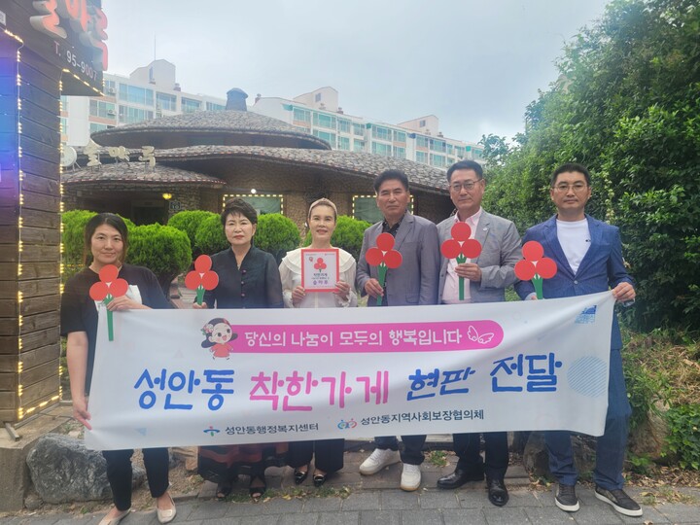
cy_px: 262
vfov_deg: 53.1
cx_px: 350
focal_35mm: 26
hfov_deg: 67.3
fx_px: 526
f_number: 1.8
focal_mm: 5.4
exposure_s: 1/194
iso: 40
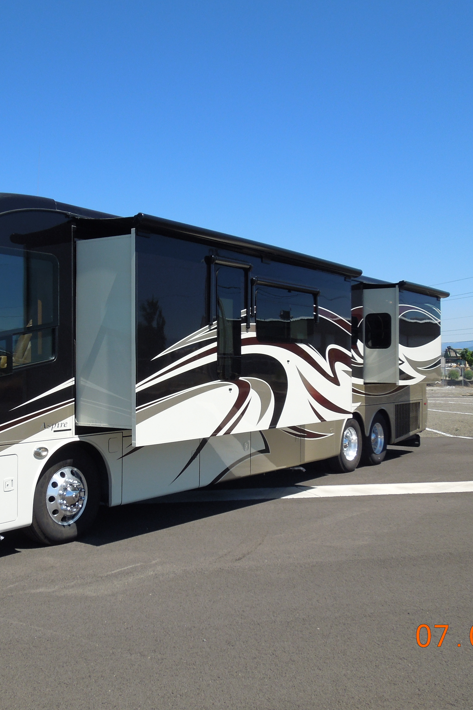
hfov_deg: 37.4
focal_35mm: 35
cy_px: 354
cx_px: 156
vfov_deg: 54.4
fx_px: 690
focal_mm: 4.5
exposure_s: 1/320
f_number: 6.6
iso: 100
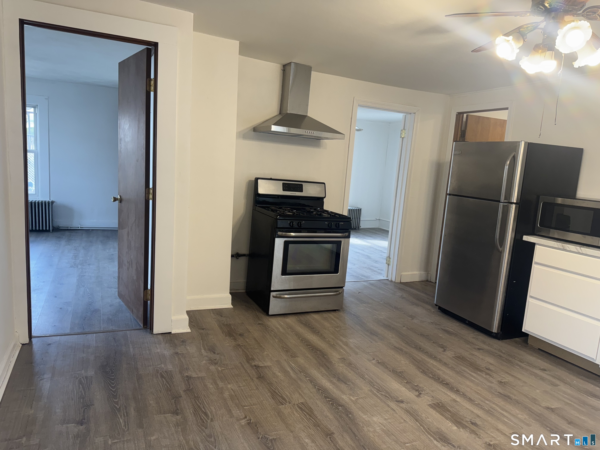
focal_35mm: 24
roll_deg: -4.1
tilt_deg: -8.3
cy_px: 225
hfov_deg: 71.6
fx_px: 416
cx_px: 300
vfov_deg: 56.8
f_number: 1.78
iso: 100
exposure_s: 1/120
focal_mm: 6.76
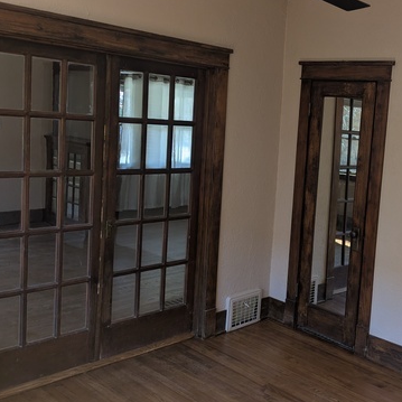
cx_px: 316
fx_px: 539
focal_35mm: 41
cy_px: 187
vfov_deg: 40.9
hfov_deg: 39.5
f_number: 1.89
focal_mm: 5.43
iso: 85
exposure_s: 1/60
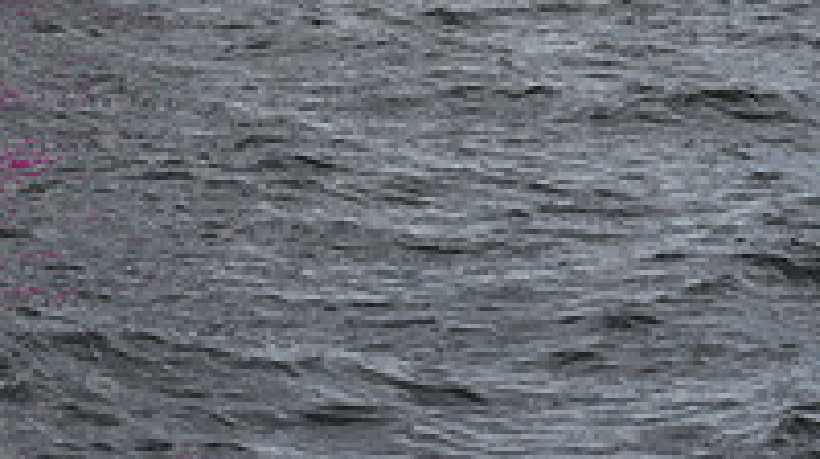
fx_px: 4626
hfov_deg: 10.1
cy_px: -713
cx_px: 39
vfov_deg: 5.5
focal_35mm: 213
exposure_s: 1/800
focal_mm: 70
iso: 250
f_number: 11
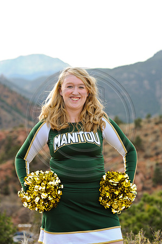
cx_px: 81
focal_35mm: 85
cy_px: 122
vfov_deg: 23.9
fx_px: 575
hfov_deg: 16.0
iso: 400
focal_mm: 85
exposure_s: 1/640
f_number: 4
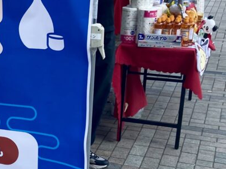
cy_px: 96
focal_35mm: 89
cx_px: -102
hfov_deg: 19.5
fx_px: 581
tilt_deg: -15.4
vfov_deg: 16.6
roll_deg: -0.2
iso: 20
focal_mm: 3.99
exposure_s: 1/122
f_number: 1.8
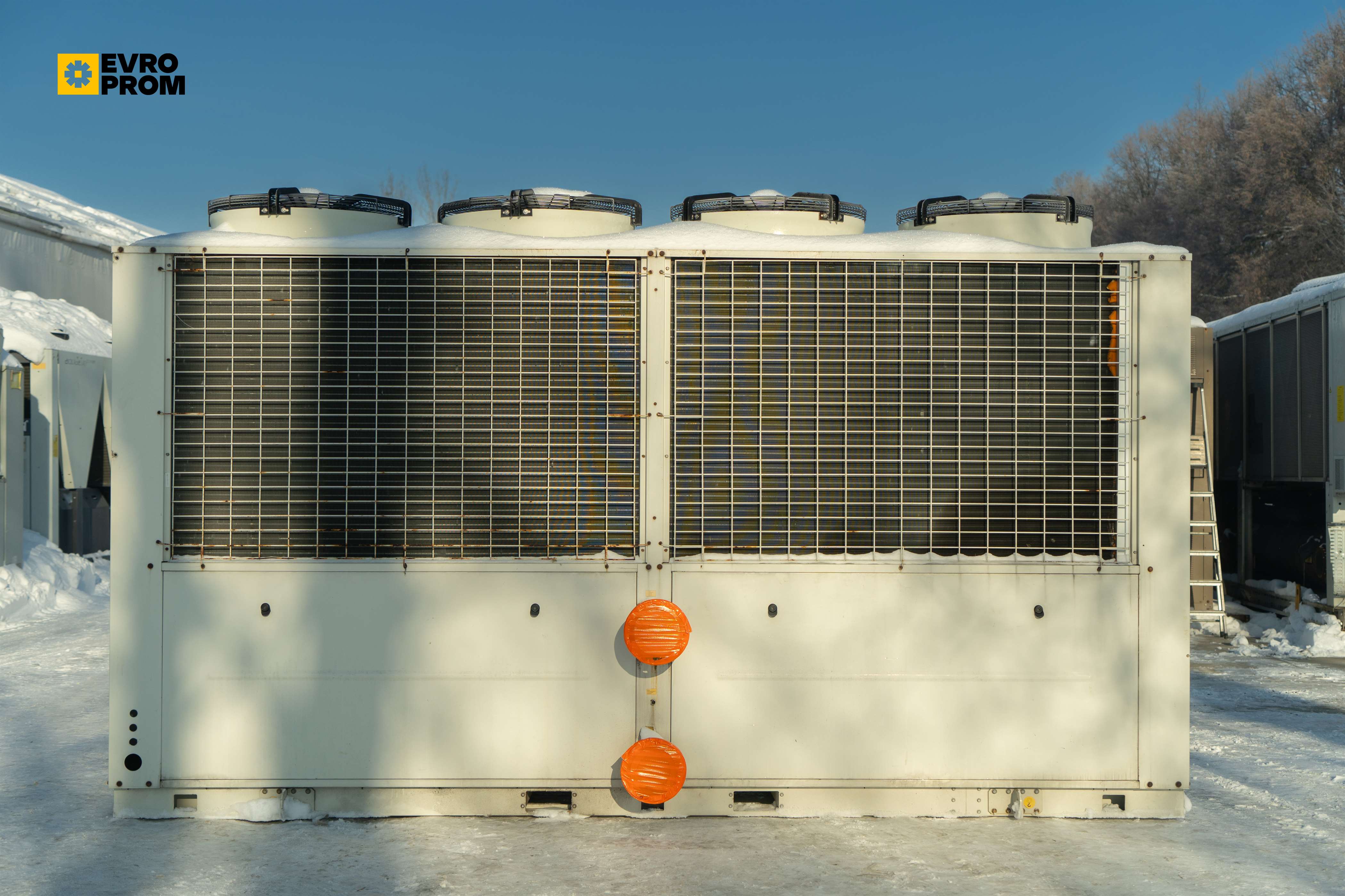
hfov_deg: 40.3
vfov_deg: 27.5
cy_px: 448
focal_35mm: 49
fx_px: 1831
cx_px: 672
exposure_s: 1/640
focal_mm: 49
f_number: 4
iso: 200
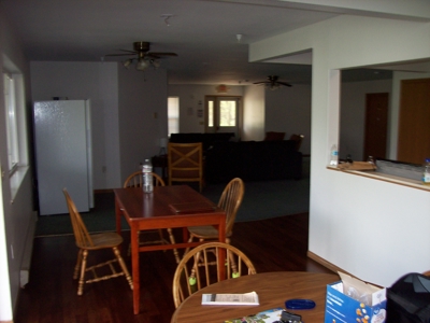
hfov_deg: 51.4
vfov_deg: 39.7
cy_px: 162
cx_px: 215
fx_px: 447
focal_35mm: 36
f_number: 2.7
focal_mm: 6
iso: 80
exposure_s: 1/64
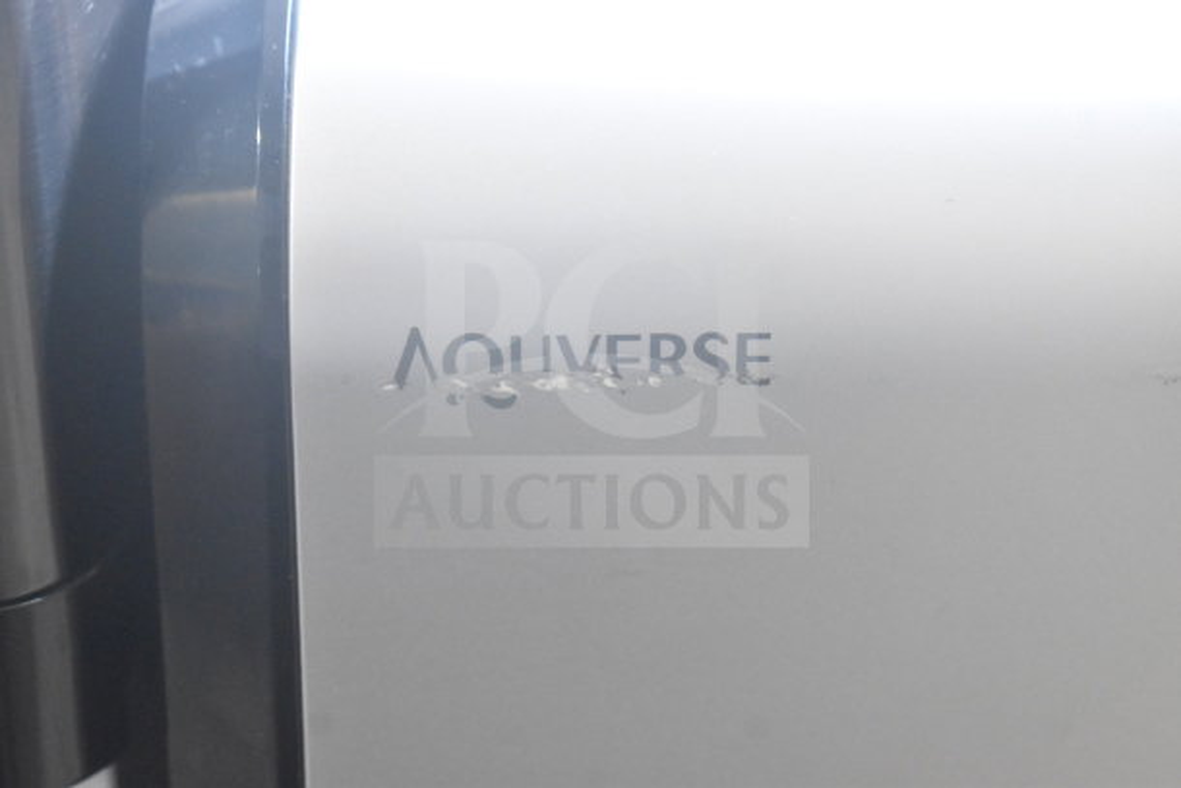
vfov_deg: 16.6
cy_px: 394
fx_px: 2707
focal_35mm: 82
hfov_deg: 24.6
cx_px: 590
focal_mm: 55
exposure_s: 1/160
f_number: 6.3
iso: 6400
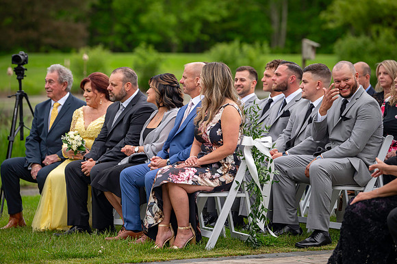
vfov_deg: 7.8
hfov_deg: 11.8
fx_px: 1929
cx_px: 198
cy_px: 132
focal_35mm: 175
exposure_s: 1/1250
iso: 400
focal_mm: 175
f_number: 4
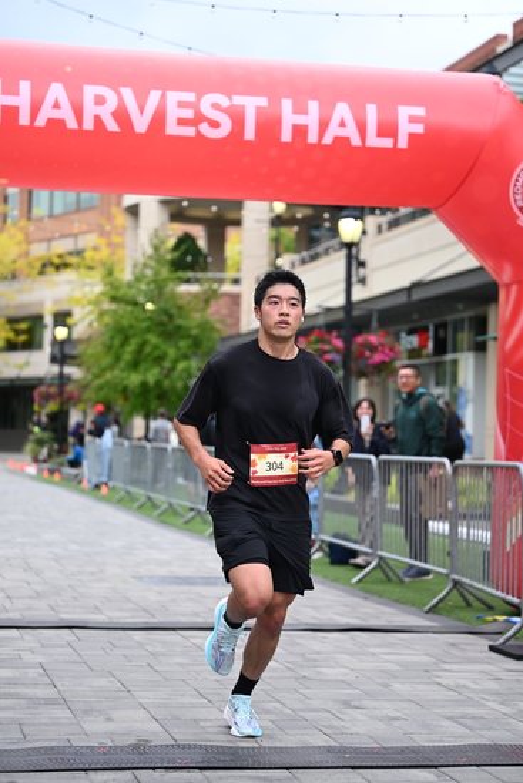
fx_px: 1633
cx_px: 262
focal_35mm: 75
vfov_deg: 27.0
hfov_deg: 18.2
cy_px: 392
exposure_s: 1/2000
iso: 640
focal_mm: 75
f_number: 2.8
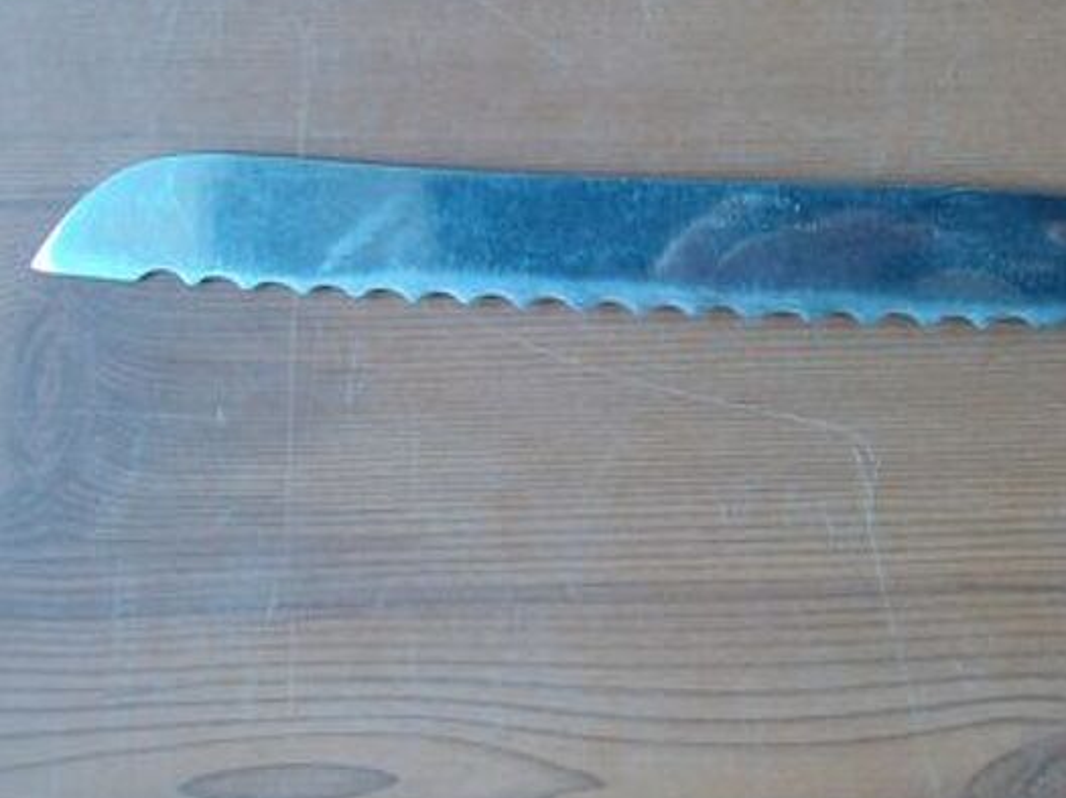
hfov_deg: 30.4
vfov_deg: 23.6
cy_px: 150
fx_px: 1877
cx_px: 948
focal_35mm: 61
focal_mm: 5.7
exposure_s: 1/40
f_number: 2.9
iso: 91
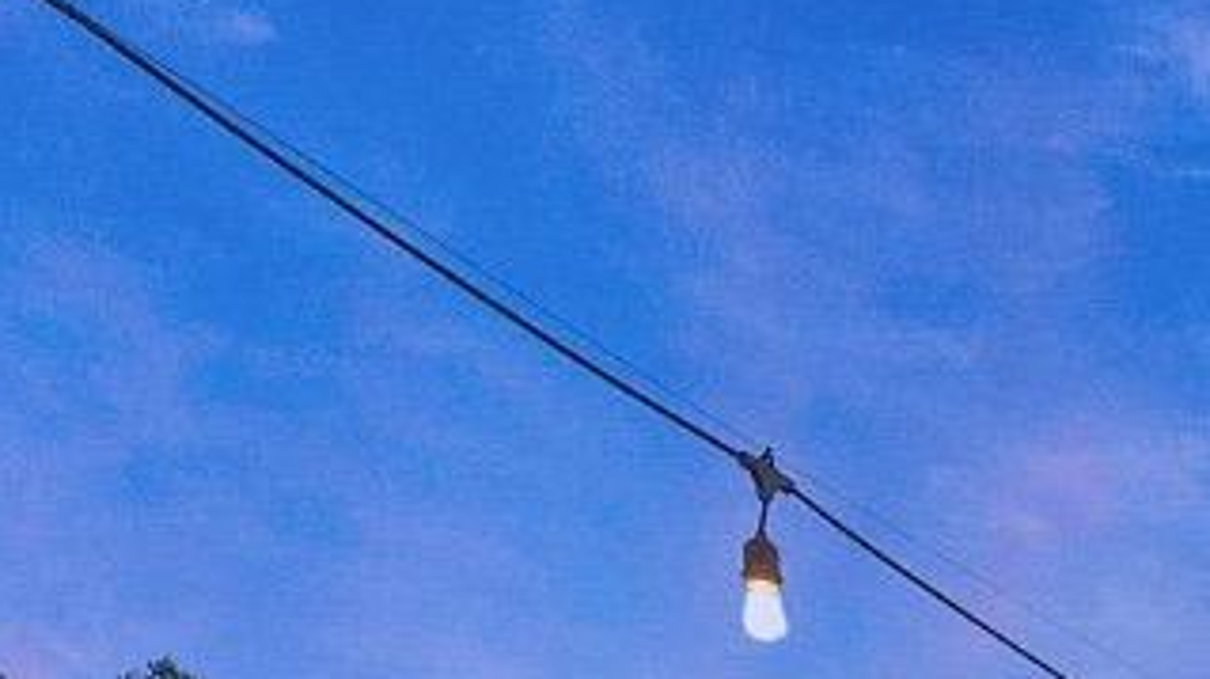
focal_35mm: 69
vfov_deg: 12.0
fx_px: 2213
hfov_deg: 24.6
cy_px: 1849
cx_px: 1749
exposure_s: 1/1.67
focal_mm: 14
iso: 6400
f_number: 6.3
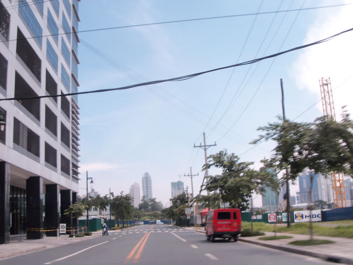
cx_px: 154
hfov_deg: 44.7
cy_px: 134
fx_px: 428
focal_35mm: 42
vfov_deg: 34.3
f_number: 3
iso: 64
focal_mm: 6.3
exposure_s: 1/40
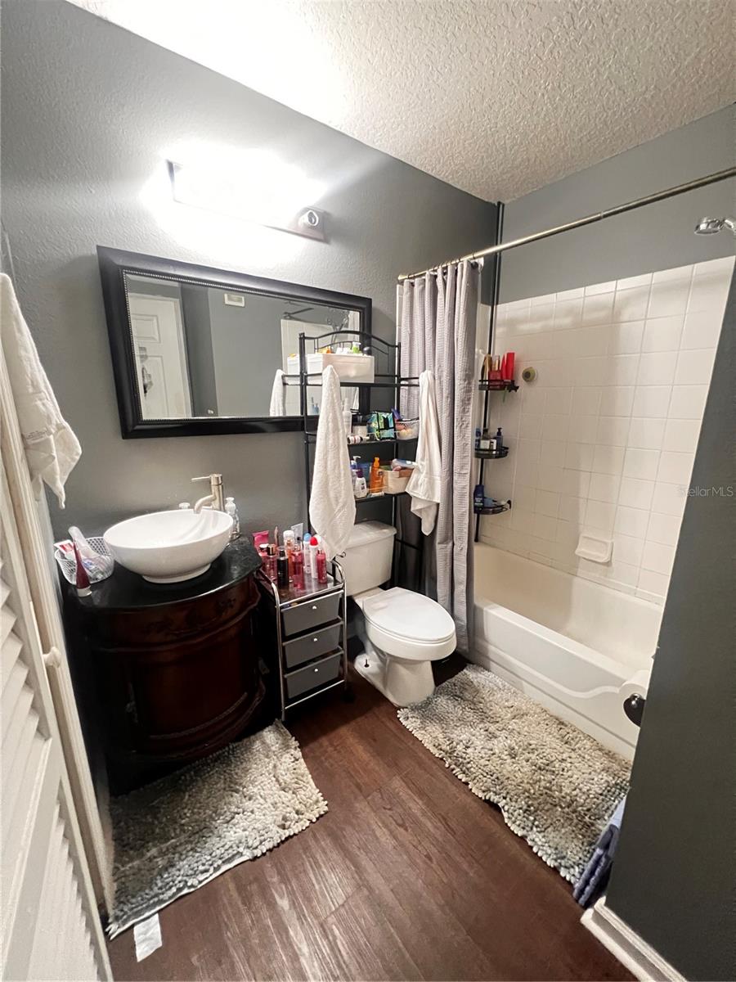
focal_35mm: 13
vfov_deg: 106.2
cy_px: 491
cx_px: 368
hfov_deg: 89.9
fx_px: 369
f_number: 1.8
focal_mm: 1.57
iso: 1250
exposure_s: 1/40
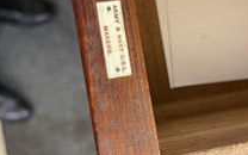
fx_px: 345
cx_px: 159
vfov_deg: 25.3
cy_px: 70
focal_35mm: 51
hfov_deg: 39.2
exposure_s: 1/50
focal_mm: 5.1
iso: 320
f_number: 1.6
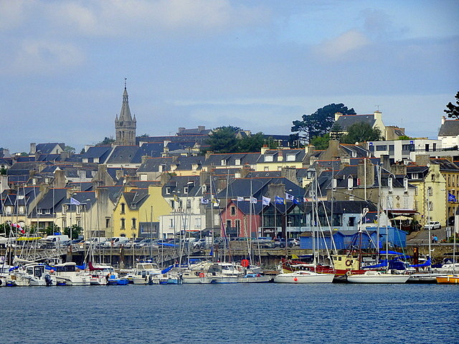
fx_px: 2228
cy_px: 172
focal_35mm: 168
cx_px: 230
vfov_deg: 8.8
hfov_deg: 11.8
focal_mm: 28.74
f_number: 5.6
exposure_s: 1/500
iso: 80
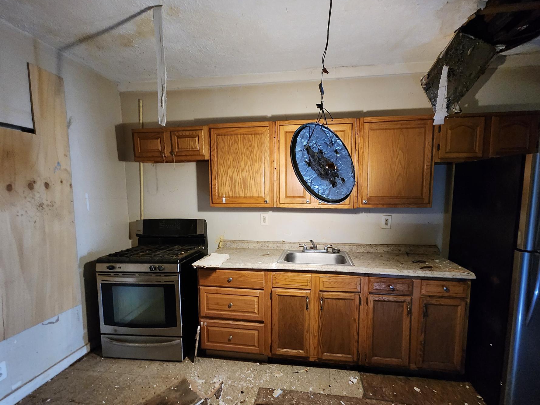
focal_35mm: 15
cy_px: 215
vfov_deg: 81.6
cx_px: 277
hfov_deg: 98.2
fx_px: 234
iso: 800
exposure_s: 1/24
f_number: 2.2
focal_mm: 2.2
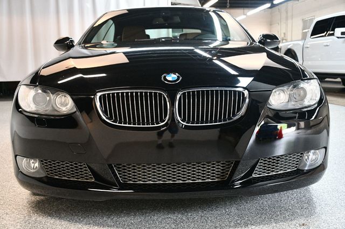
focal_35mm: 39
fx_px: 374
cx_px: 172
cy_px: 114
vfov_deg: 34.2
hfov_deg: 49.6
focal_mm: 26
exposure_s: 1/125
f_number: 3.8
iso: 3200
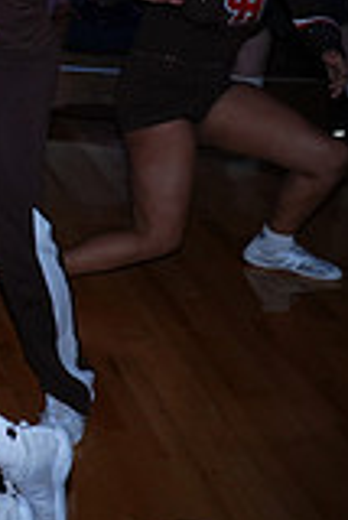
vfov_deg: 22.8
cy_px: 50
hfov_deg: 11.8
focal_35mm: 87
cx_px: -563
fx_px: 1259
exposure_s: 1/250
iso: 1600
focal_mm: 24
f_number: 5.6
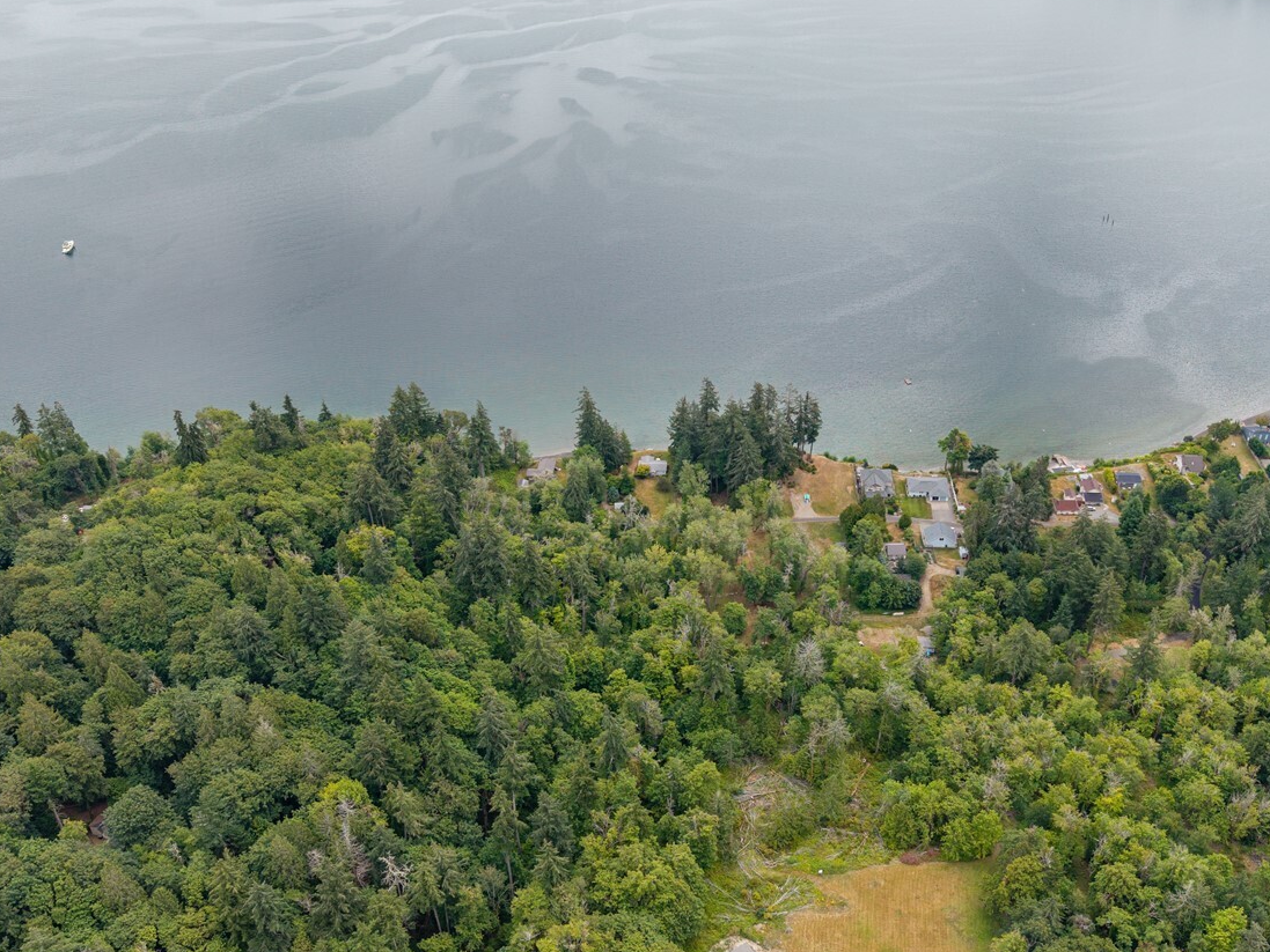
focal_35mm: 35
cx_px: 700
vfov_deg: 40.5
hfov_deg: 52.5
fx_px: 1284
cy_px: 584
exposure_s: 1/2000
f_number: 1.8
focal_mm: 8.67
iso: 100
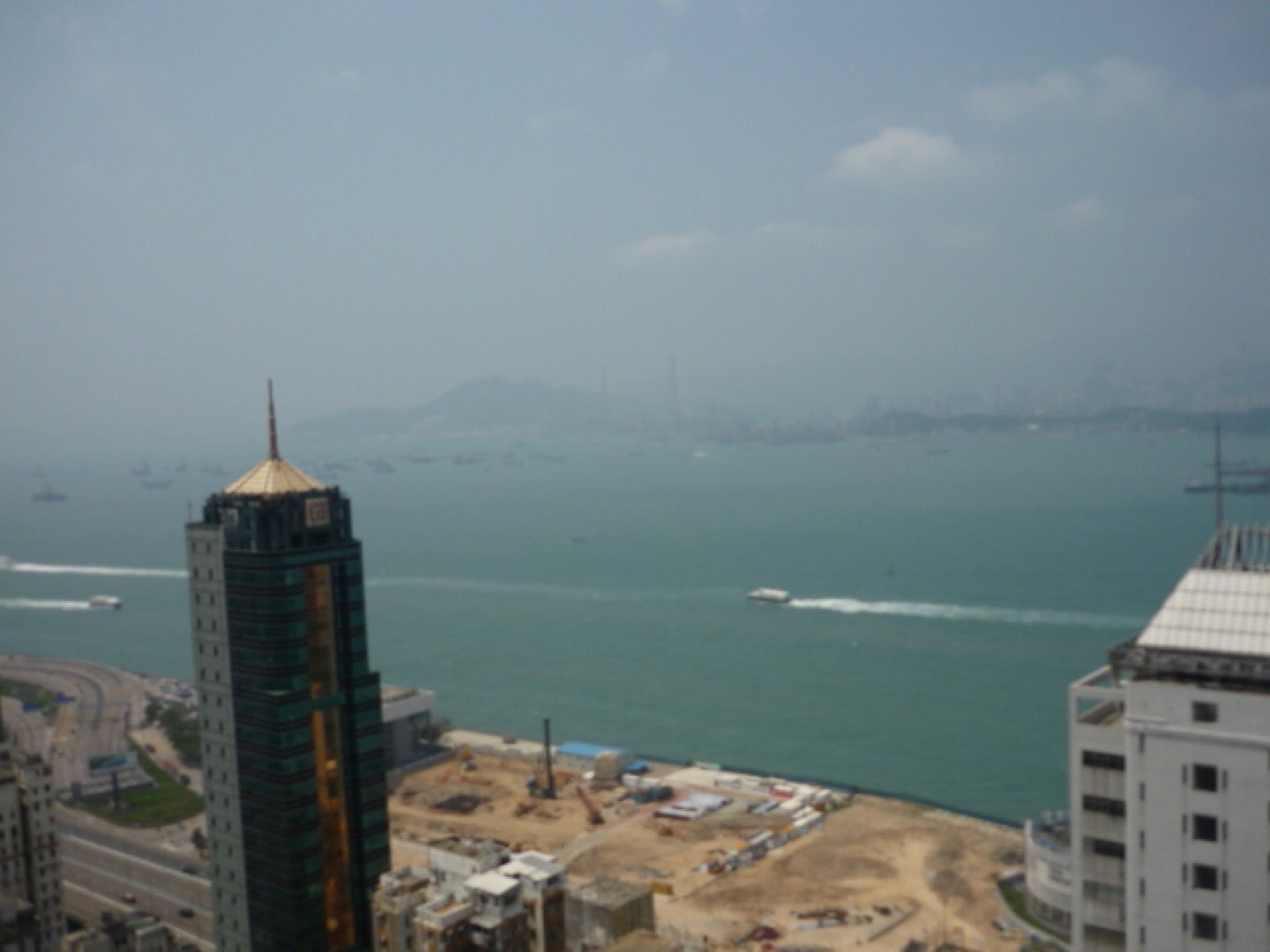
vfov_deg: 42.9
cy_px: 476
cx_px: 635
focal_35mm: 33
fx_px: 1211
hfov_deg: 55.4
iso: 100
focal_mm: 5.5
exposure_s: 1/400
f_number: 8
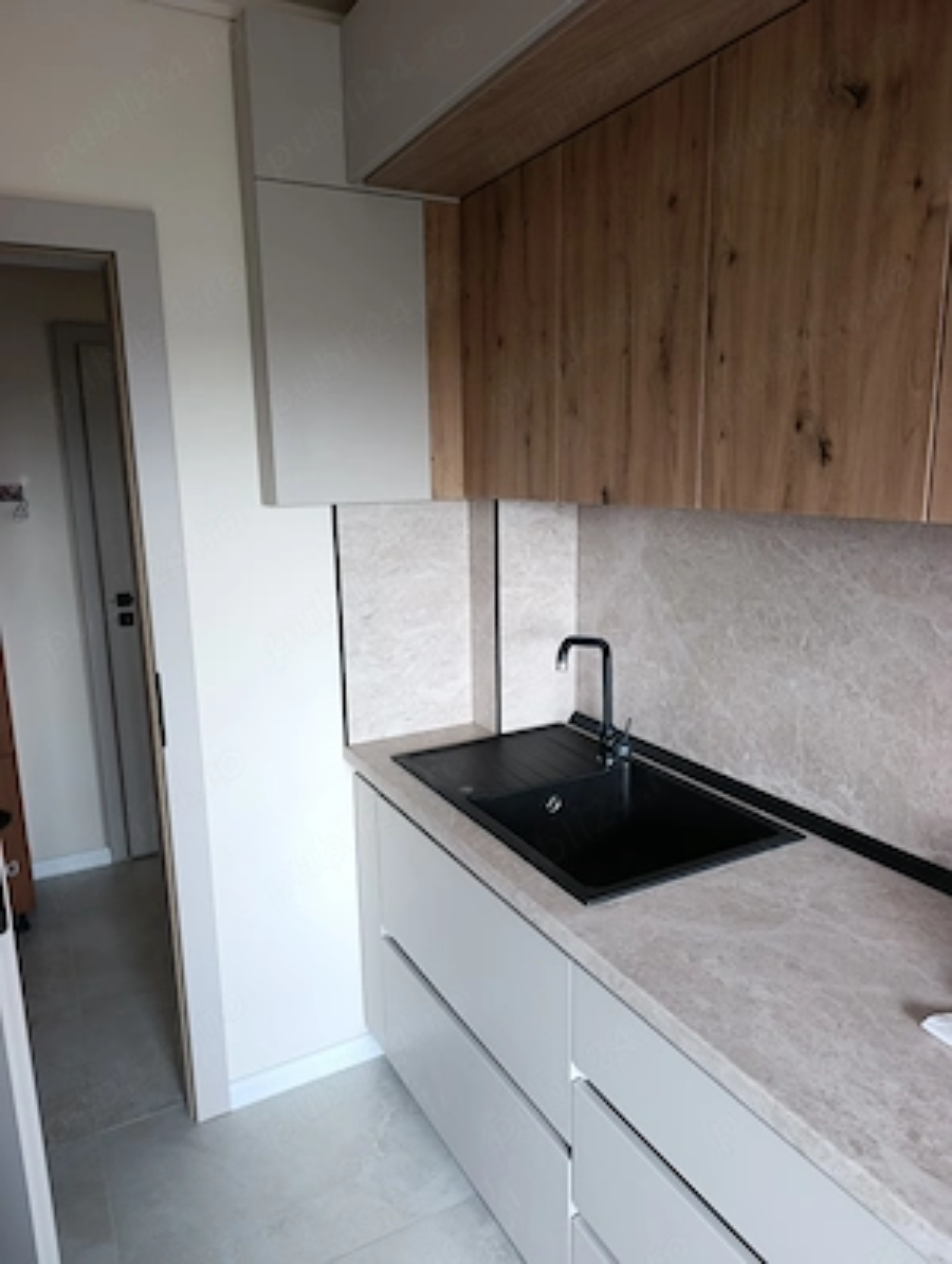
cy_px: 632
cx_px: 476
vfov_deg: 73.8
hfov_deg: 59.0
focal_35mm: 23
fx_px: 841
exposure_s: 1/50
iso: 645
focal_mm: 6.11
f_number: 1.65
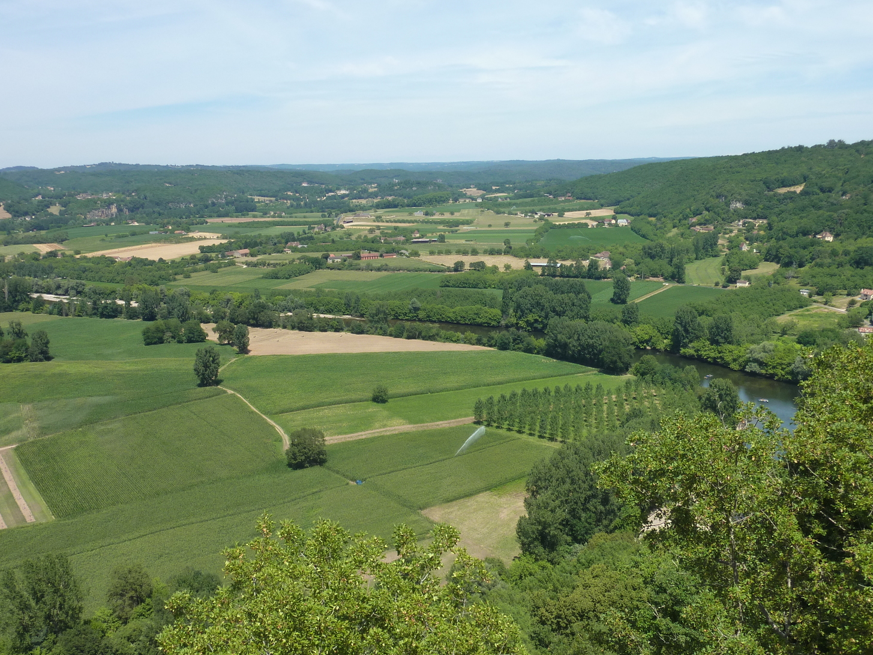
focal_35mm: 33
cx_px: 436
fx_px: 832
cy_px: 324
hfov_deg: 55.4
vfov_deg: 42.9
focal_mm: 5
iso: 125
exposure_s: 1/640
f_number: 4.5
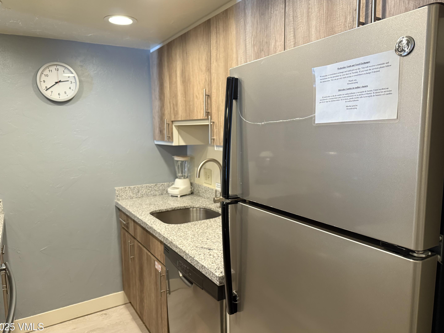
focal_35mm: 25
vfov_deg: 54.9
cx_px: 217
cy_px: 169
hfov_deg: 69.4
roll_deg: +0.4
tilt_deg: -7.2
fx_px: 321
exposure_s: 1/60
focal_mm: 6.76
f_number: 1.78
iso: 800
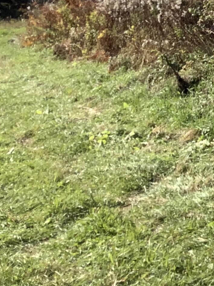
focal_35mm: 98
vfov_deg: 19.3
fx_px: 808
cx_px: 442
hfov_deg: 12.9
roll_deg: +0.2
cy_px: -21
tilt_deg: -3.1
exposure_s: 1/886
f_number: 2.4
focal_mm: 3.3
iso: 25
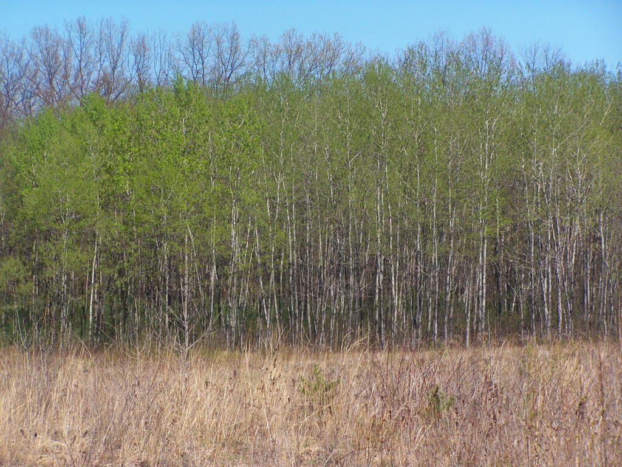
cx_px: 311
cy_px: 234
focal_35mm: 169
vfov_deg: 8.8
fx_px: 3037
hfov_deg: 11.7
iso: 80
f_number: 4.5
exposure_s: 1/640
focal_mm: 28
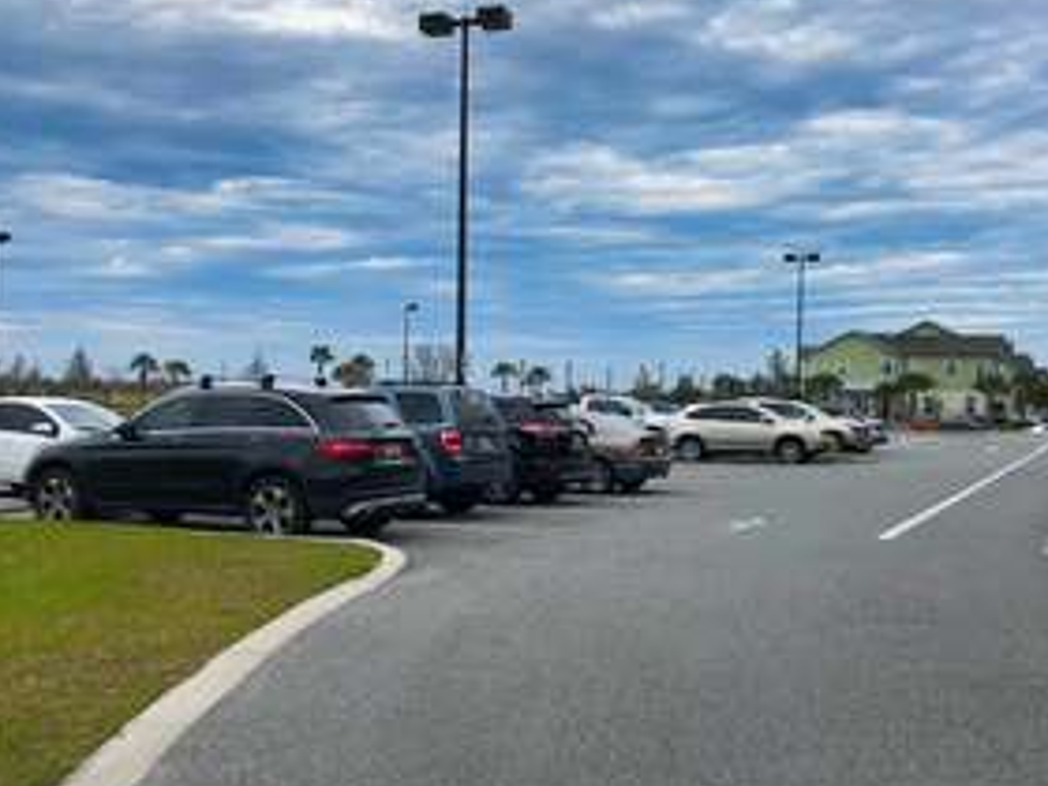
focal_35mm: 40
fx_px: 1211
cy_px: 442
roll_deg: -1.2
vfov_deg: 35.9
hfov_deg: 46.8
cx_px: 550
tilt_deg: +1.2
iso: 20
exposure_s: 1/2404
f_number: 1.8
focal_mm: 4
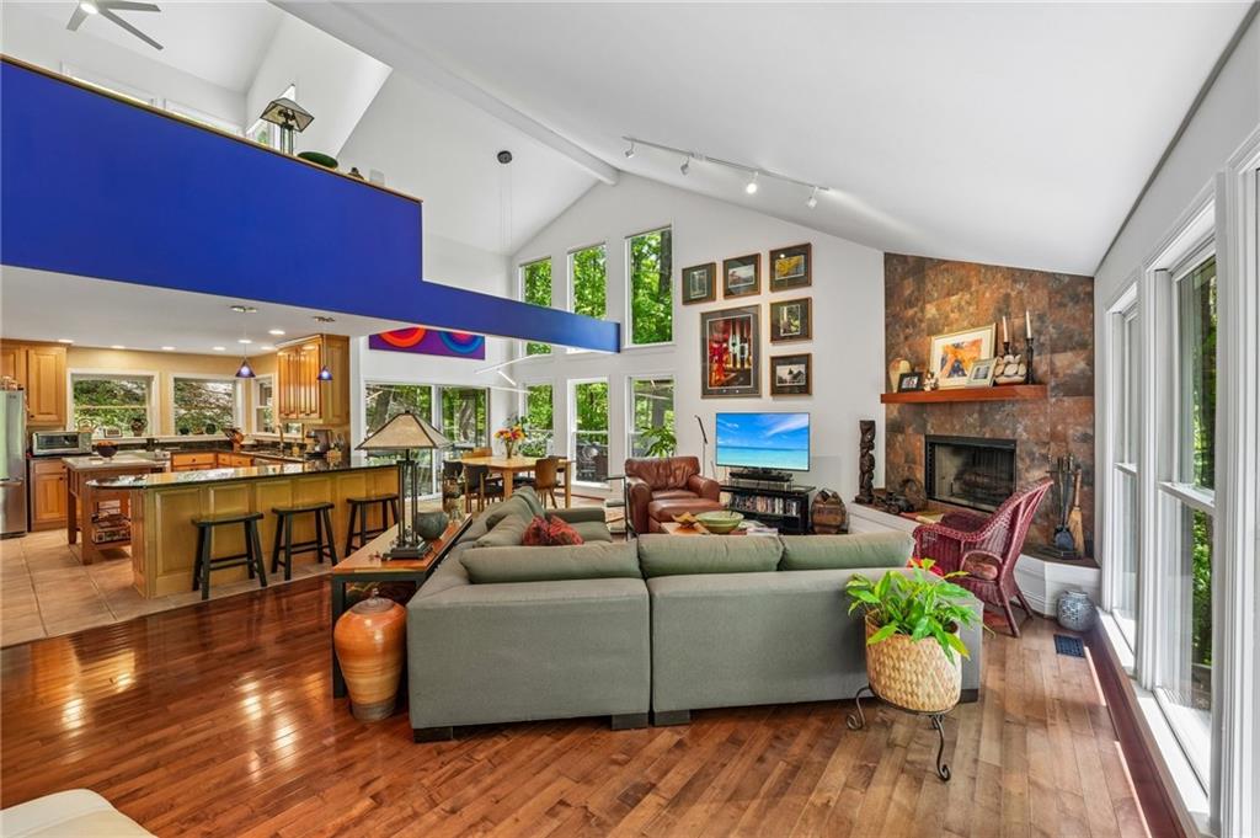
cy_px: 419
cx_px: 630
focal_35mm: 14
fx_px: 490
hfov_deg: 104.3
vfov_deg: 81.1
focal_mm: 14
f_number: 8
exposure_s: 1/10
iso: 320
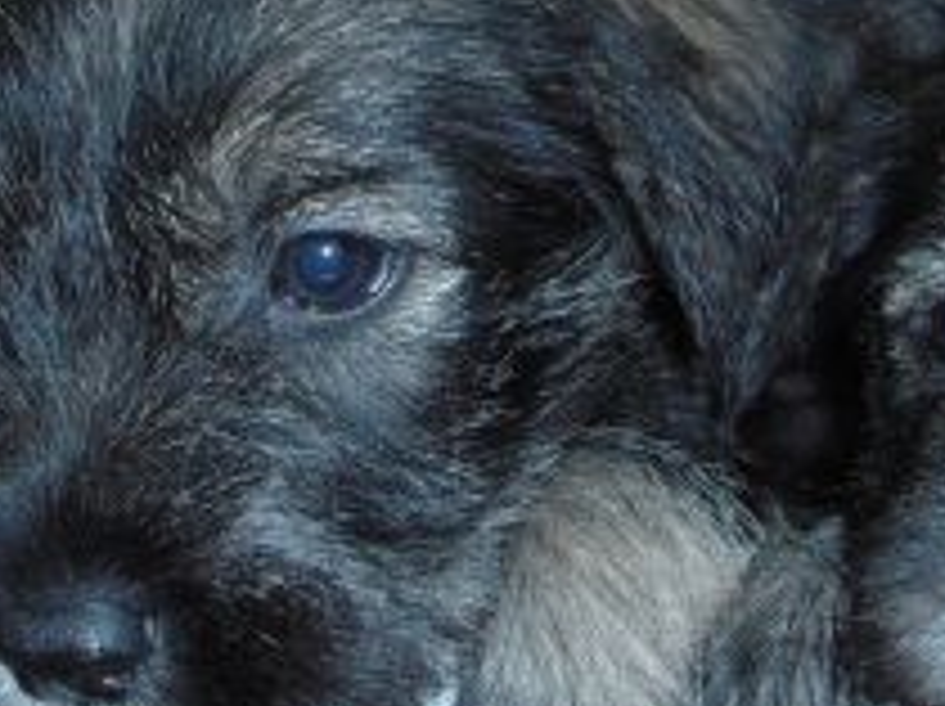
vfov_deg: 12.7
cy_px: 126
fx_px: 3163
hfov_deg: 17.0
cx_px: 500
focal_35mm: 116
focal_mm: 6.3
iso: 100
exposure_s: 1/30
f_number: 3.3
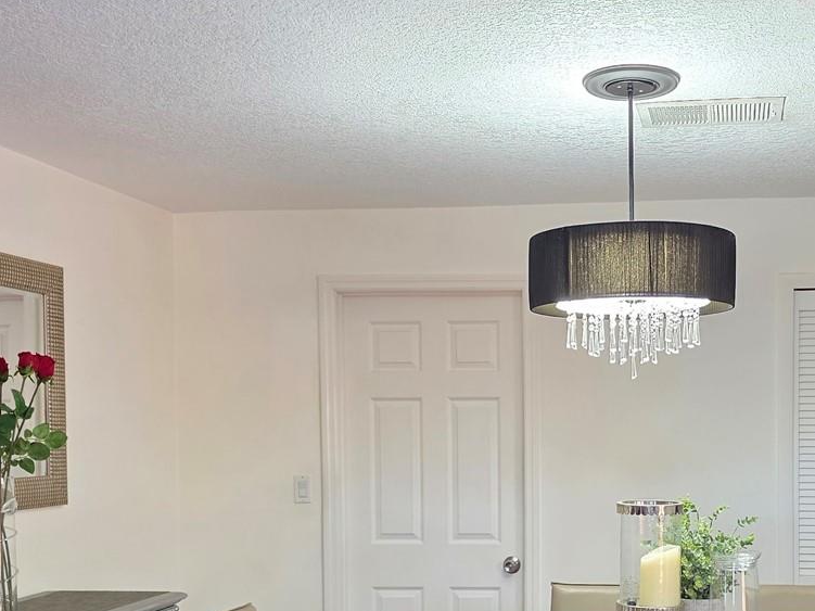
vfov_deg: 29.1
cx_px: 623
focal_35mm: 49
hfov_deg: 37.8
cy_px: 471
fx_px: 1153
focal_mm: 6.3
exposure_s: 1/120
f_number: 1.7
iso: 320
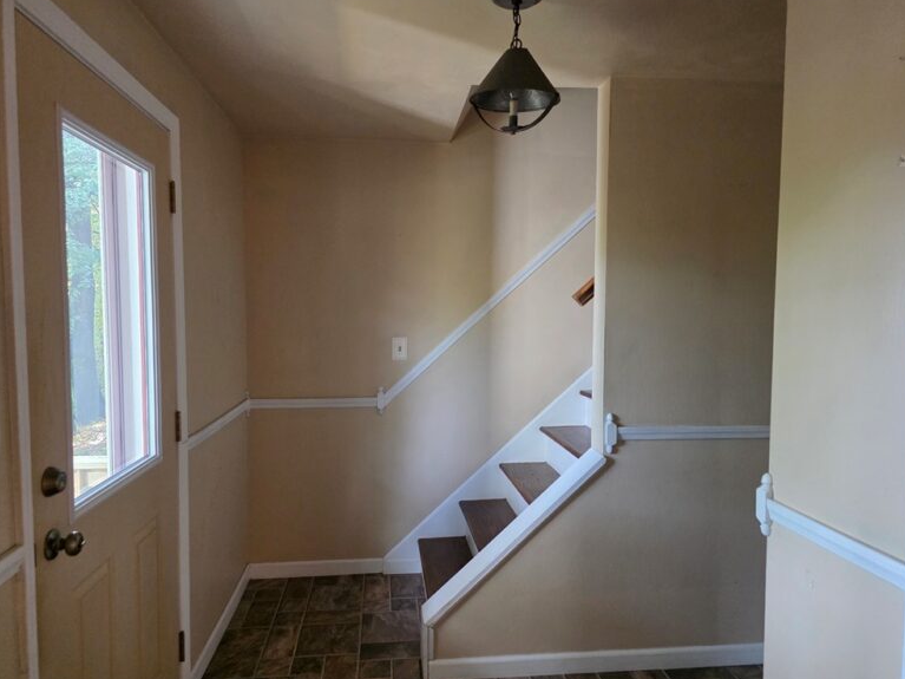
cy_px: 341
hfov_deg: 71.6
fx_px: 627
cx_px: 448
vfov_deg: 56.8
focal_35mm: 24
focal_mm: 6.3
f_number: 1.7
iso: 500
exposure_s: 1/120
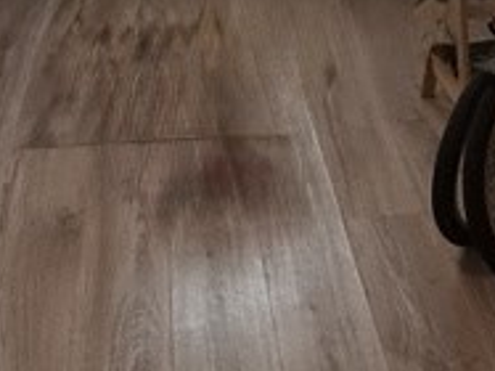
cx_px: 228
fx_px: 857
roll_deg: -0.7
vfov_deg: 18.5
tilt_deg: -5.4
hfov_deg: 32.2
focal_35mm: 60
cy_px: -315
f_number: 2.2
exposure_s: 1/99
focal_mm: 2.22
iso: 250
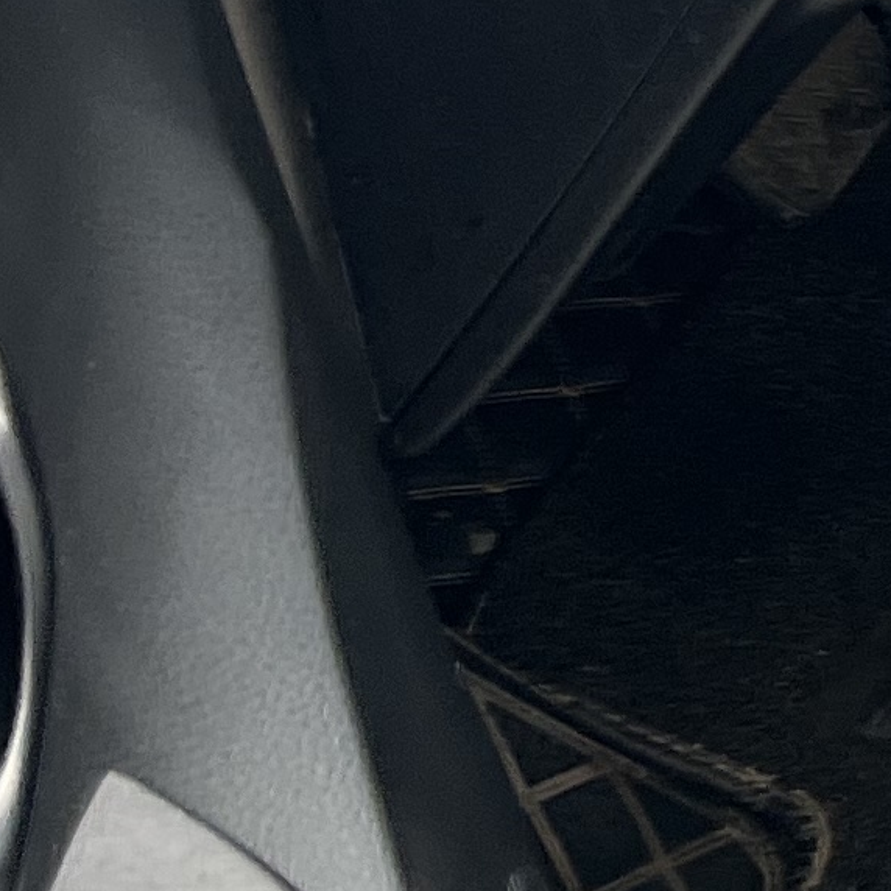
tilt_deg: -17.8
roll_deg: +0.4
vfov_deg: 9.7
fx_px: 4718
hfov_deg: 8.6
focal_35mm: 162
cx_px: 2874
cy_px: -1126
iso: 50
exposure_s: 1/215
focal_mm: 5.7
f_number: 1.5
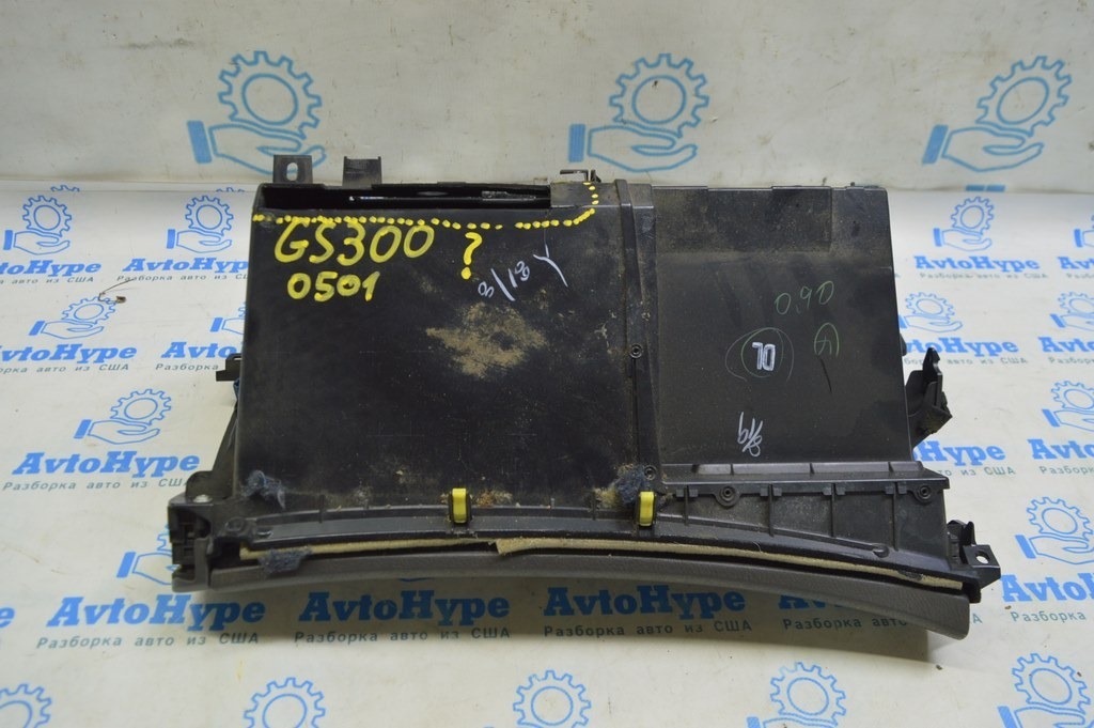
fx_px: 911
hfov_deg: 62.0
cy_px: 364
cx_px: 547
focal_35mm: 30
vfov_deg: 43.5
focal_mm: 20
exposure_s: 1/20
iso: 400
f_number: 5.6
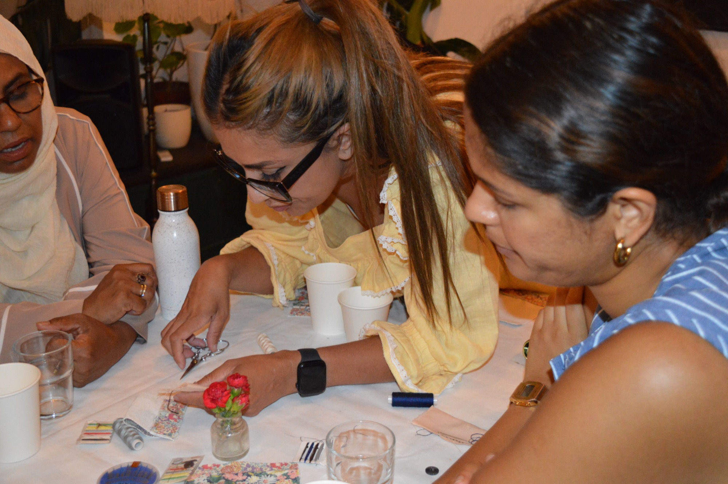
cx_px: 364
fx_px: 818
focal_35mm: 40
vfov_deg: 32.9
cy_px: 242
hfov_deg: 48.0
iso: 3200
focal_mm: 27
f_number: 4
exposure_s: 1/60
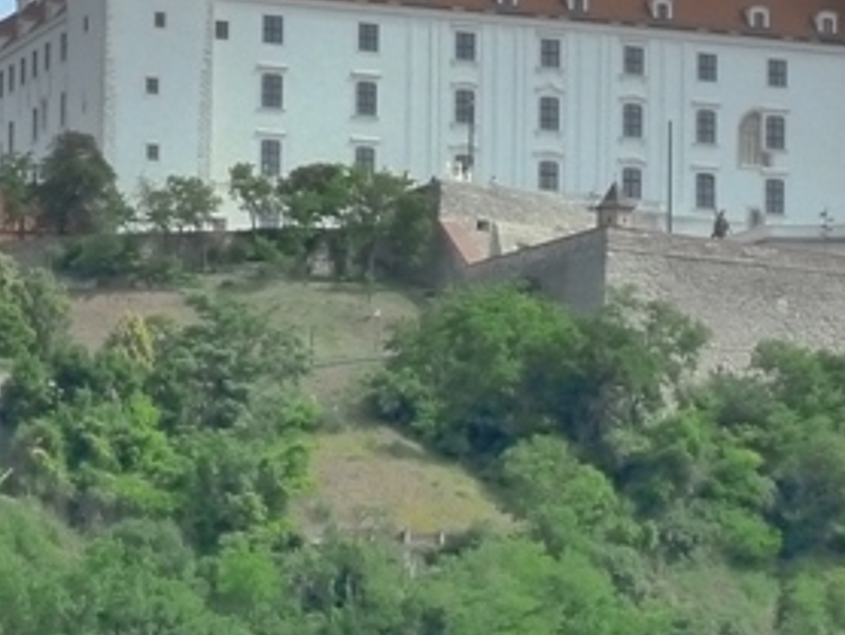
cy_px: 441
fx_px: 6474
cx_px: 407
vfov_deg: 5.6
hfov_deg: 7.5
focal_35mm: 265
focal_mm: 11.9
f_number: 5.6
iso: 400
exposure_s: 1/500
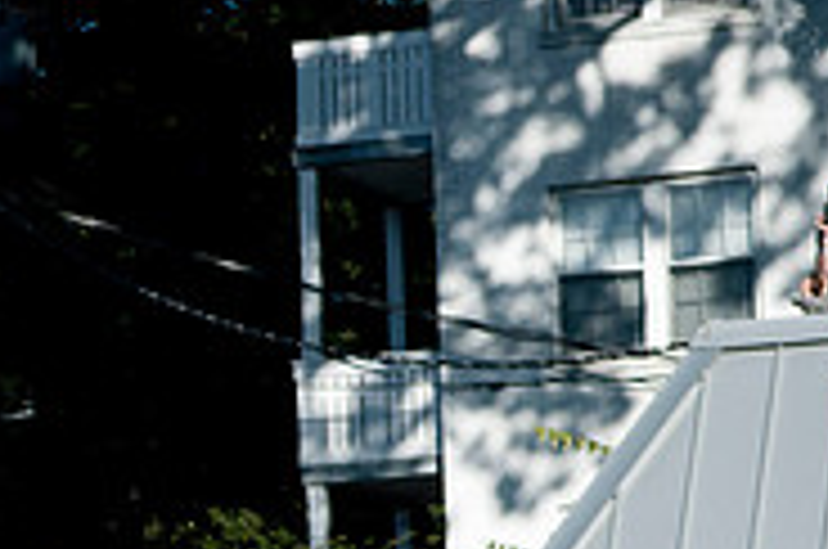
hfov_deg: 11.1
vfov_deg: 7.5
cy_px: 826
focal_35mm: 180
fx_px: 4133
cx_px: -360
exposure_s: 1/2500
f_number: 4
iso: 250
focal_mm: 38
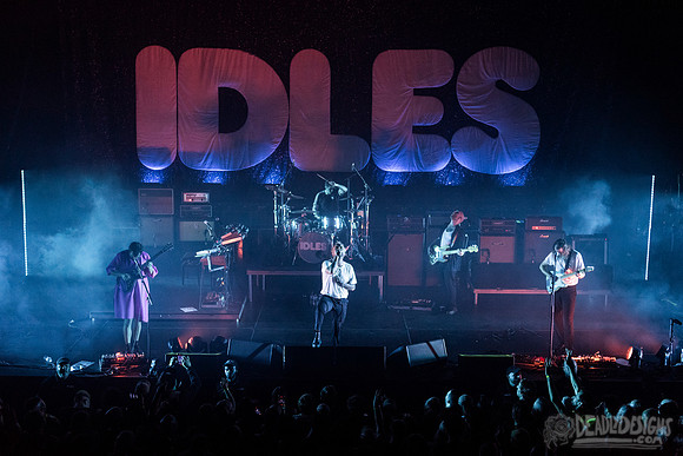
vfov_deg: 27.9
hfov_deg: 40.9
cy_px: 228
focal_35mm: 48
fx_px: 916
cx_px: 341
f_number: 3.2
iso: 2500
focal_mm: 45
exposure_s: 1/500
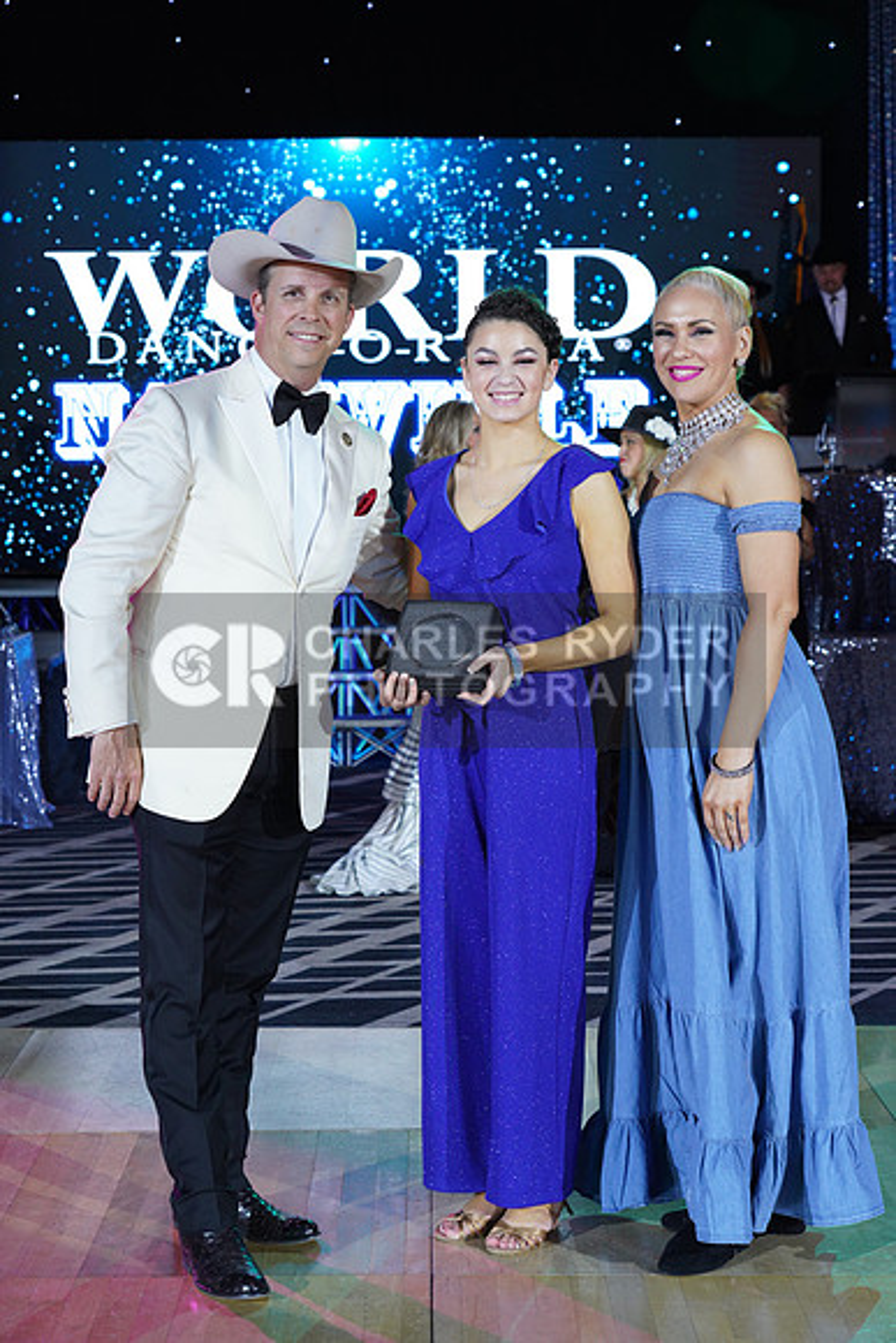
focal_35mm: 67
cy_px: 672
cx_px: 448
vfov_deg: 30.1
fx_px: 2500
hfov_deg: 20.3
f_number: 5.6
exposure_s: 1/200
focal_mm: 67
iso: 1600
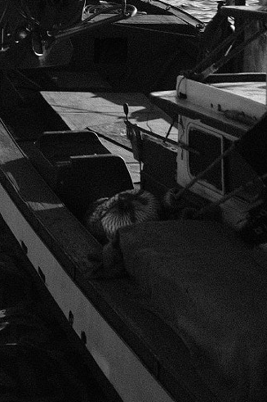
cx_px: -104
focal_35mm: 88
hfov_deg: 14.7
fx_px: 980
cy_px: -97
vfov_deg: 21.3
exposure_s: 1/2400
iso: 100
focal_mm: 18
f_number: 2.5
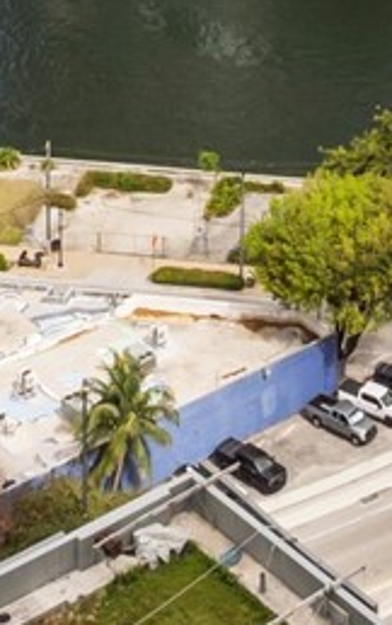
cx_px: 341
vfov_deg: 14.7
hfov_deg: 11.8
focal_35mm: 110
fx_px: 1880
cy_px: -700
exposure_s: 1/160
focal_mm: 16.5
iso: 250
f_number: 14
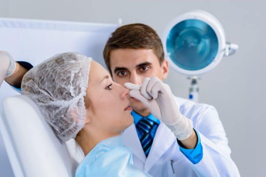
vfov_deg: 15.9
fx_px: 635
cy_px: 88
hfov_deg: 23.6
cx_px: 134
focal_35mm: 86
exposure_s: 1/100
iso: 100
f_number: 6.3
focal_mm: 85
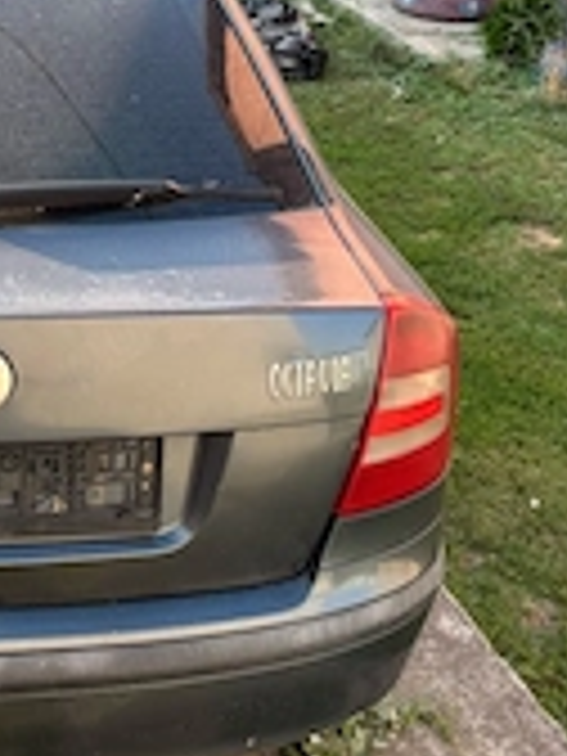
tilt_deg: -28.0
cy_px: 328
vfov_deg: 31.2
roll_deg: -4.1
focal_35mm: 62
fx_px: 1354
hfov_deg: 22.4
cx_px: -54
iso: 50
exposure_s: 1/397
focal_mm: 5.96
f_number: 1.6
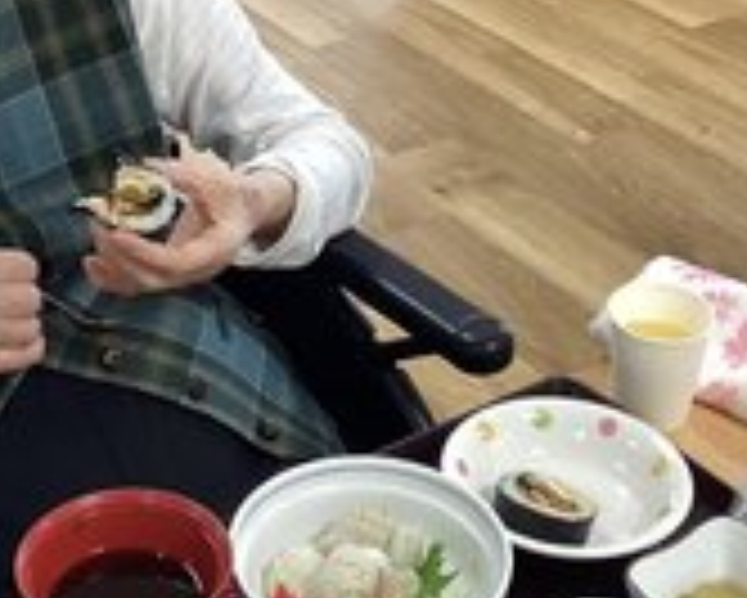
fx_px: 1814
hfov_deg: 23.2
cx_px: 288
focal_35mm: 82
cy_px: 162
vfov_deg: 18.6
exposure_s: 1/50
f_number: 2.4
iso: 200
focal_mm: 3.3
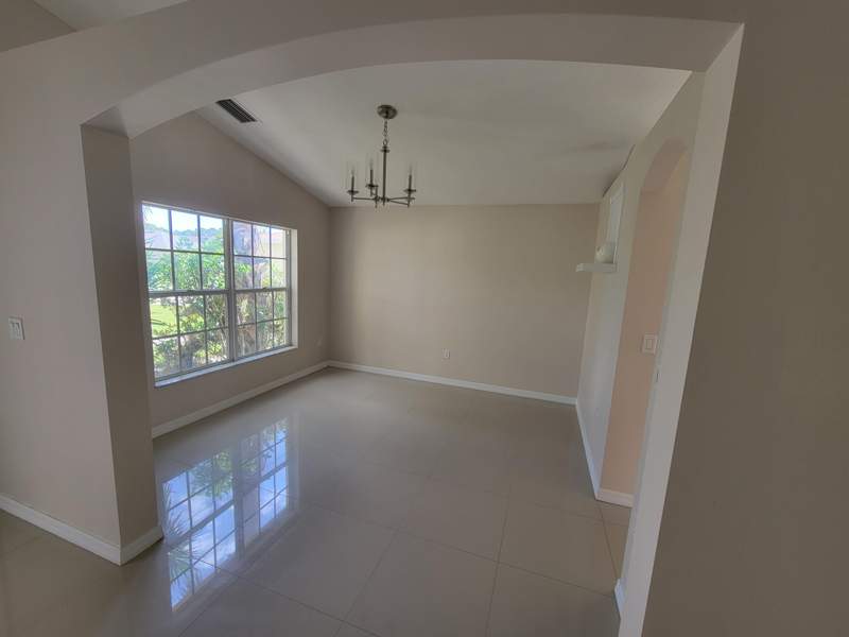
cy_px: 318
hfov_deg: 106.2
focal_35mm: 13
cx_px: 424
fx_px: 319
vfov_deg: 89.9
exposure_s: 1/60
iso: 50
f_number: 2.2
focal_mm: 2.2
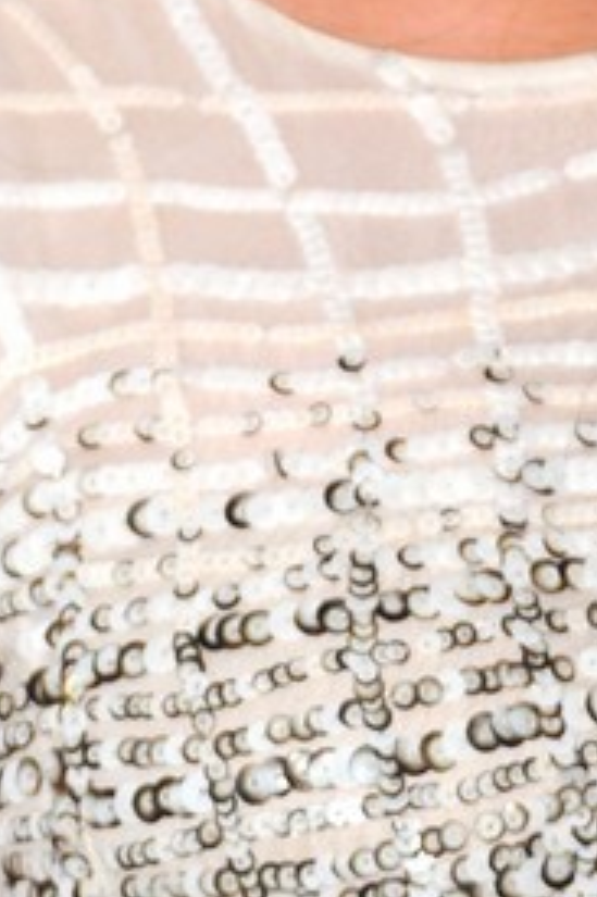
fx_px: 10858
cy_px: 75
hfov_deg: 3.1
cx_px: 538
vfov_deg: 4.7
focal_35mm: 436
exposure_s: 1/125
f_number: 5.3
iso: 800
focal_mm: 98
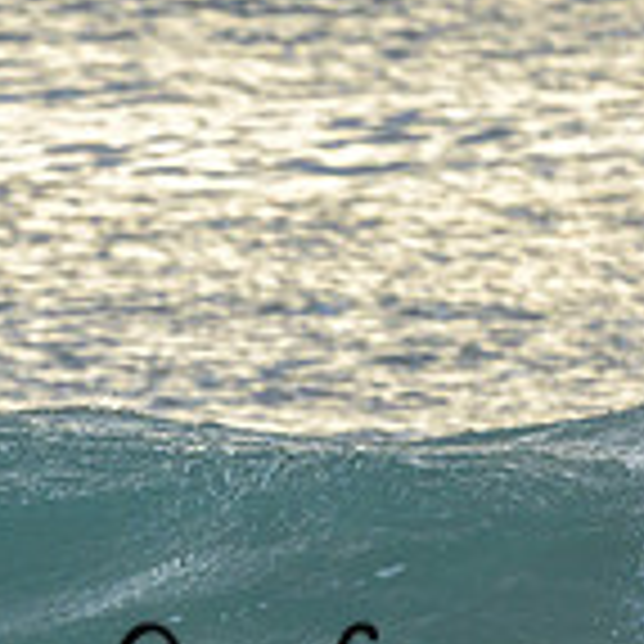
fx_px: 57988
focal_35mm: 2755
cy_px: 655
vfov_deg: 0.6
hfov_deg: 0.6
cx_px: 311
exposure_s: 1/2500
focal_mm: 800
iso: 1600
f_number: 6.3
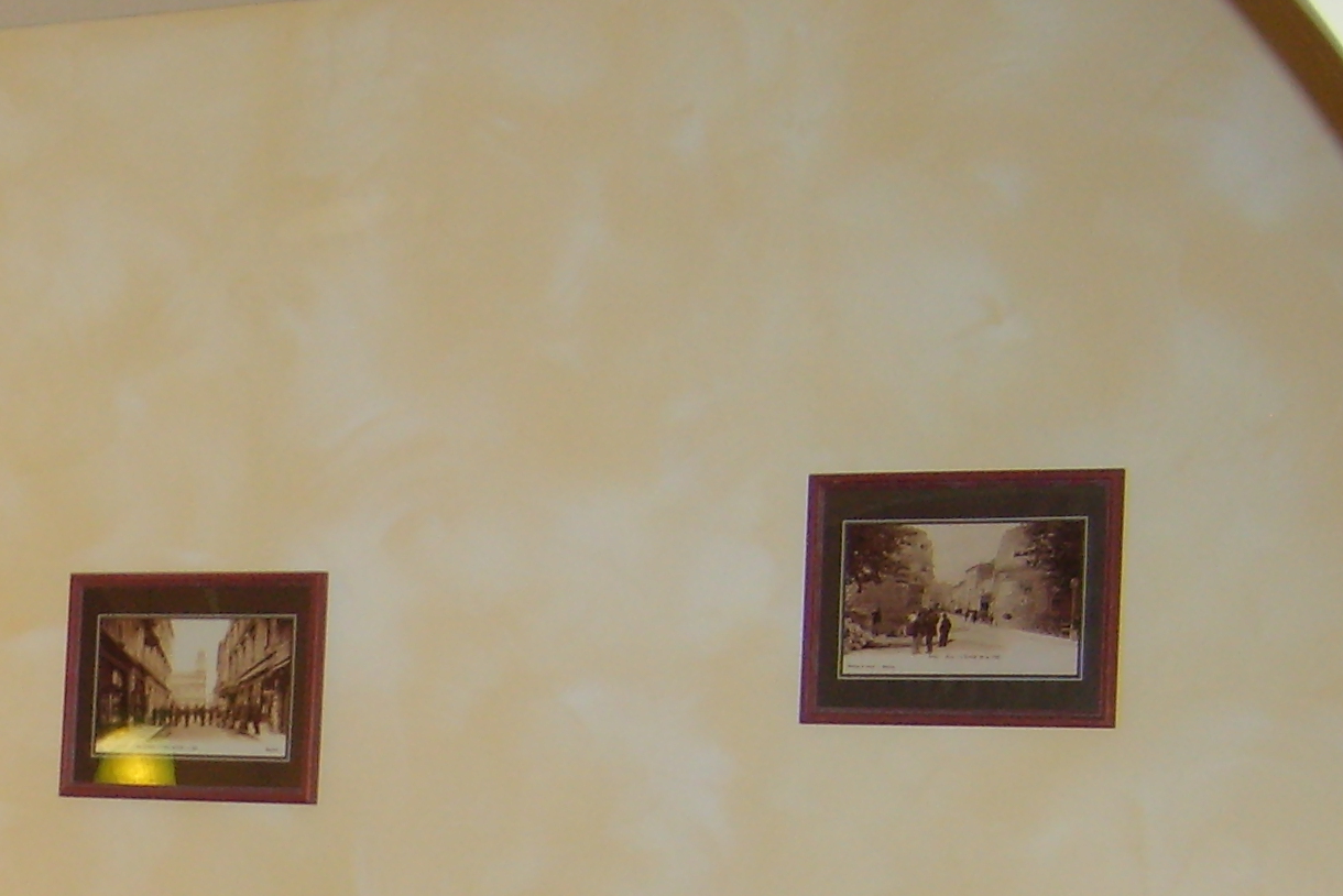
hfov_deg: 22.8
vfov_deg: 15.9
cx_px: -143
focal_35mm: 84
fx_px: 3134
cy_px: 943
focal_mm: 5.8
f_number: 2.8
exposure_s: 1/45
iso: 100
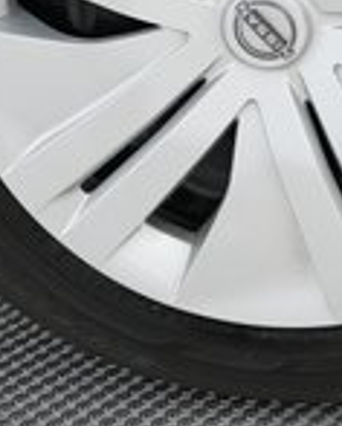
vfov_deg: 18.0
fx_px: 1288
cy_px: -64
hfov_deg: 15.0
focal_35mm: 102
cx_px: 304
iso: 4000
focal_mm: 25
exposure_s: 1/320
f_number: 2.8
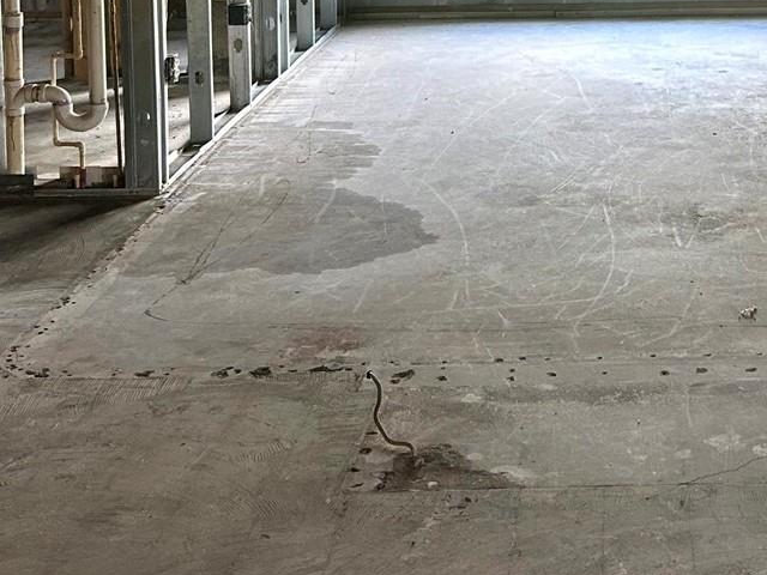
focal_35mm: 65
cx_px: 690
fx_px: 1440
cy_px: -113
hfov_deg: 28.7
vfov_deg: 21.1
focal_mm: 5.7
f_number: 1.5
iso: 125
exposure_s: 1/71
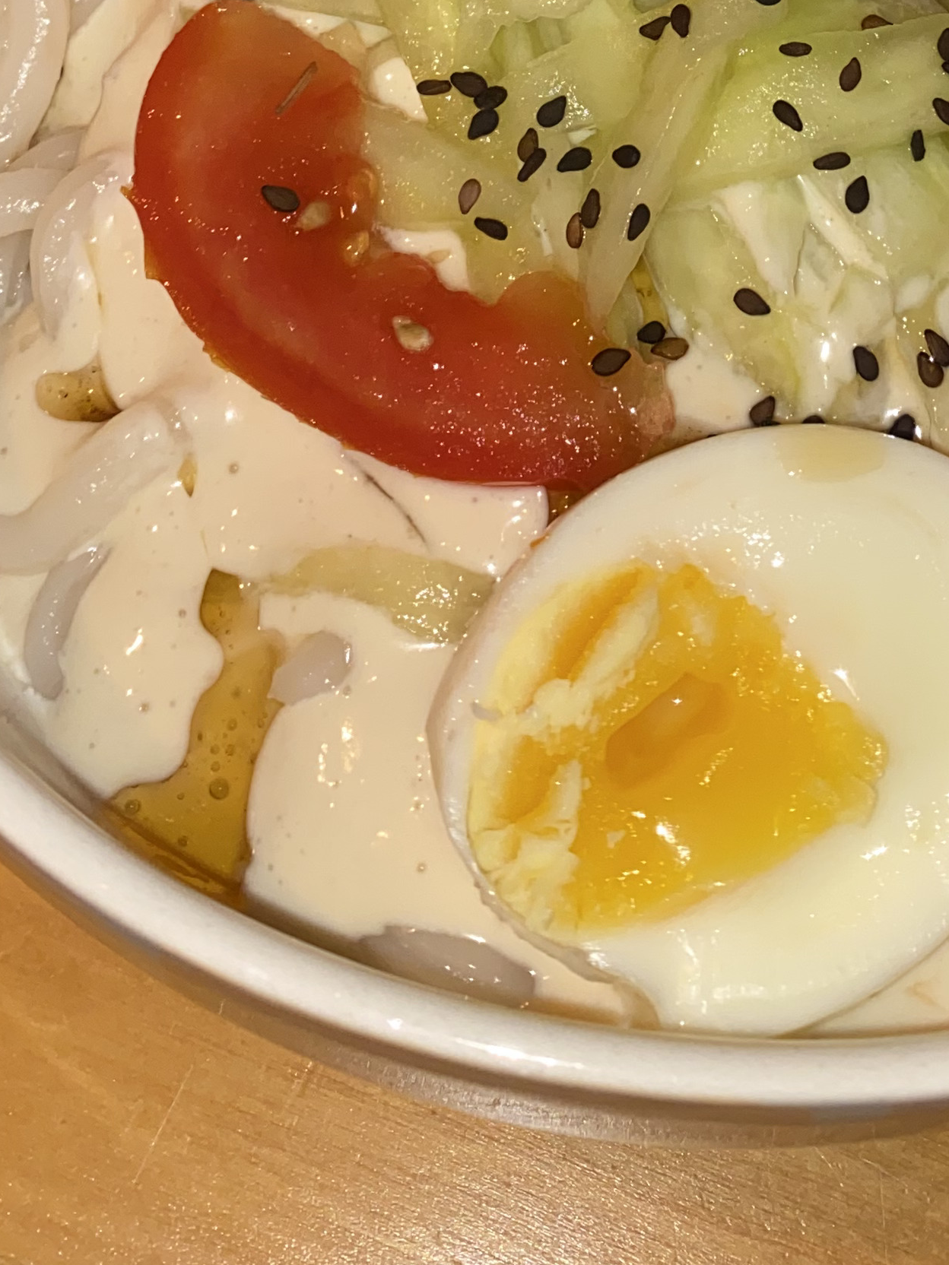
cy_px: -136
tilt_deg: -54.2
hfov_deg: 23.1
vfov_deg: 27.9
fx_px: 2303
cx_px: 704
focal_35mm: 63
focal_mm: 4.25
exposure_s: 1/11
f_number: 1.8
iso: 32
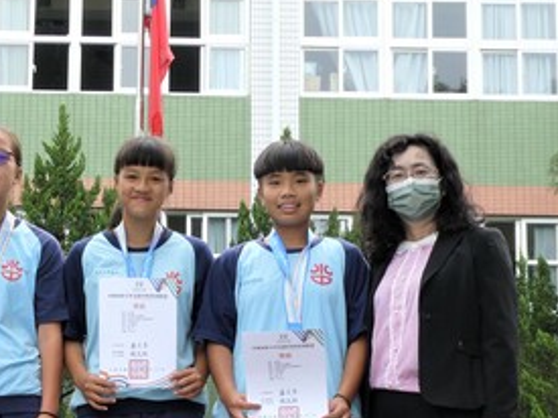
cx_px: 6
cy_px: 374
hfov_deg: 17.2
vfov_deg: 13.1
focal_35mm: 112
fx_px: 1805
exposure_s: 1/125
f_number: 3.9
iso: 80
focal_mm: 7.8
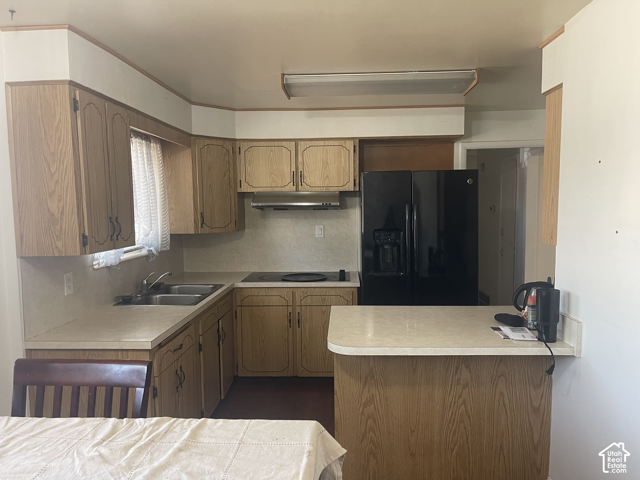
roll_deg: +0.9
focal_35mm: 25
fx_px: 462
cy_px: 240
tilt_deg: -4.9
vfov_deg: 54.9
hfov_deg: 69.4
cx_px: 320
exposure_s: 1/60
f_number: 1.6
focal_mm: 5.1
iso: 160
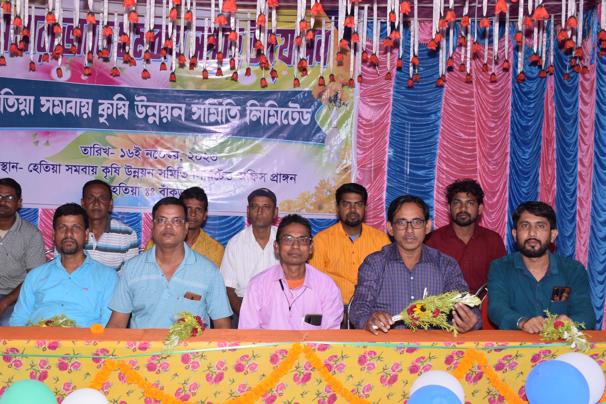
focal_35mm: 46
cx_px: 266
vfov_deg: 29.4
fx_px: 769
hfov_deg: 43.0
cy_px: 209
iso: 640
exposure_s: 1/125
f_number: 5.6
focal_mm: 23
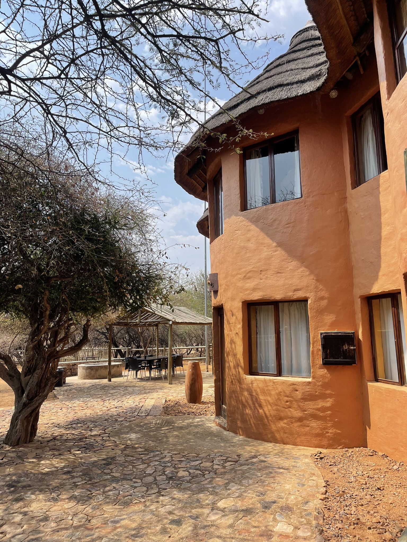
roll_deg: +0.9
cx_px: 204
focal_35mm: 25
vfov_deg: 69.4
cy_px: 271
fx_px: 392
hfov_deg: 54.9
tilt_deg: +8.4
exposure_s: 1/2857
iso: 32
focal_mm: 5.1
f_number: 1.6
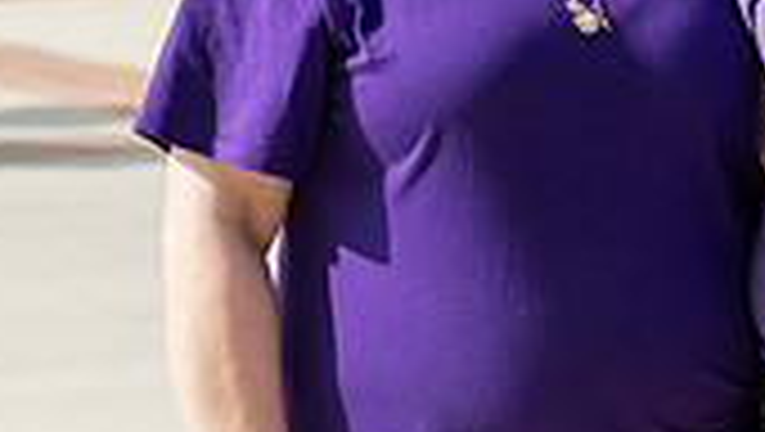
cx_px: 986
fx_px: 4203
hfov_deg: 10.2
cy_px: -38
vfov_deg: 5.9
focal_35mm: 207
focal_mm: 58
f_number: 5
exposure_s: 1/320
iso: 100
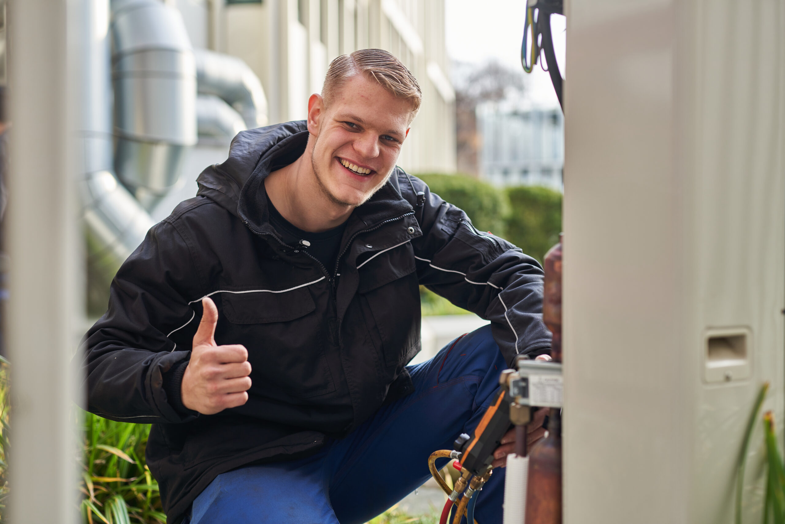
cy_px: 262
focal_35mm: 50
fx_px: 1090
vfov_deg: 27.0
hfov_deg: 39.6
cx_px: 392
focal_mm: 50
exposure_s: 1/200
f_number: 2.2
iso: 100
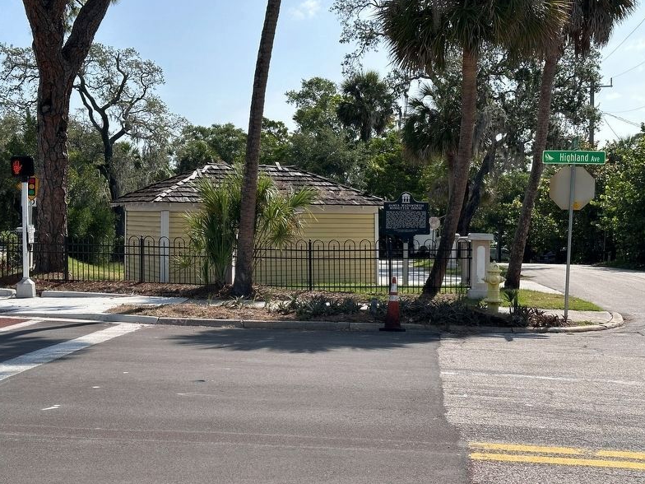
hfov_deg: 38.9
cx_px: 327
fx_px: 913
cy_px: 240
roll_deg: -0.1
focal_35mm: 49
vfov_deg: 29.7
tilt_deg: -2.0
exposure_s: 1/3367
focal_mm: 6.86
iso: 64
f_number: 1.78
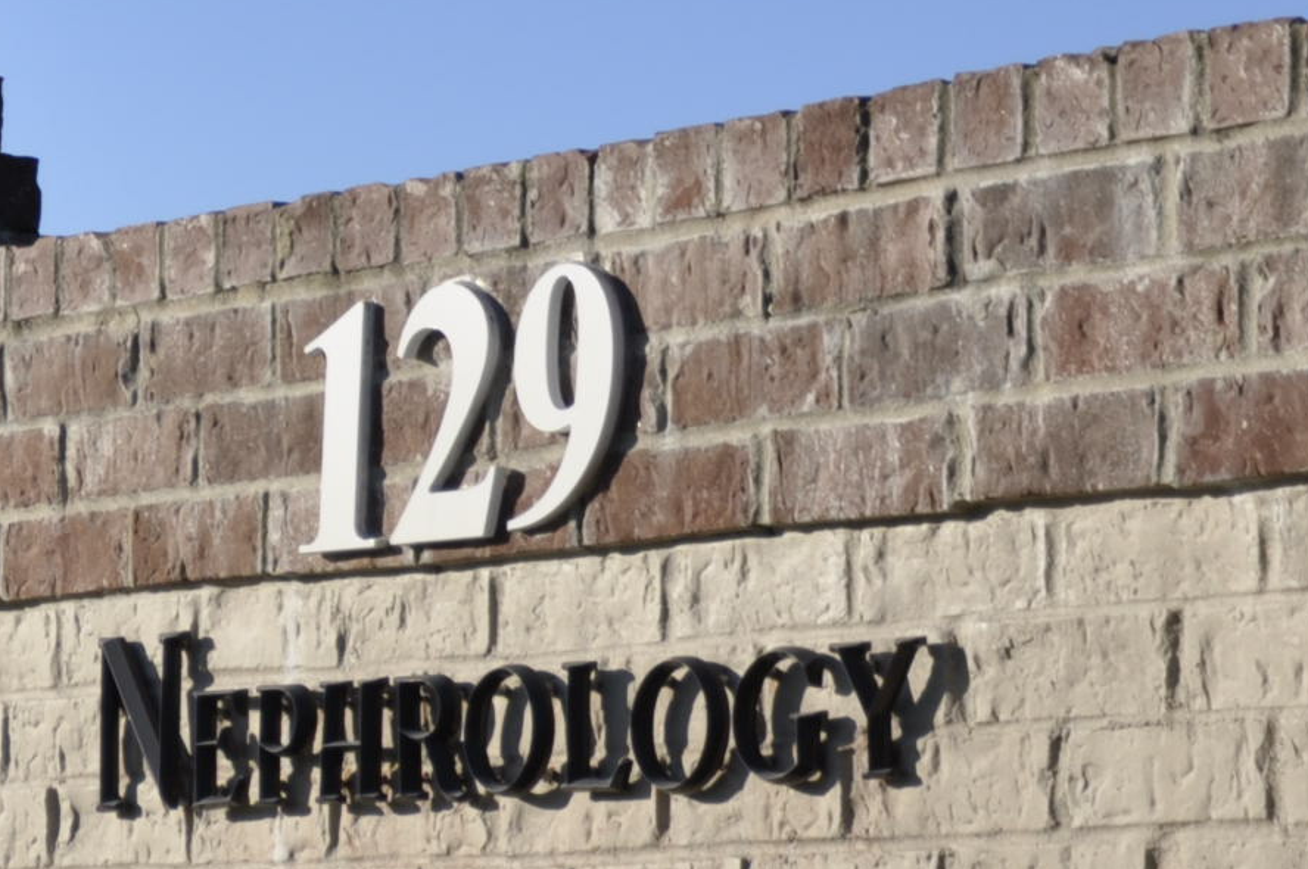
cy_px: 586
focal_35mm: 163
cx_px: -239
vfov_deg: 8.4
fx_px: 5916
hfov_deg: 12.3
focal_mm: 30
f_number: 4.2
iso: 200
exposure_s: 1/1250
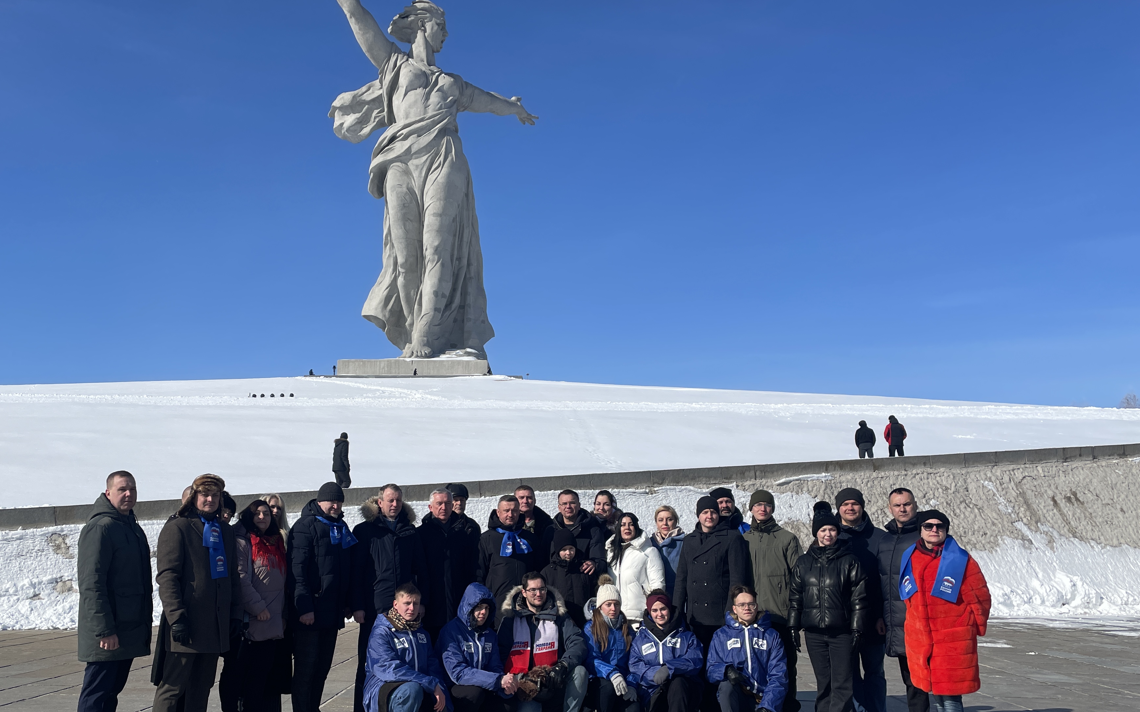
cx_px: 491
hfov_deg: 59.4
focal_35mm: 32
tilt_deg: +9.2
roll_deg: -0.6
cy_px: 420
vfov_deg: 39.3
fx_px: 994
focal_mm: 4.2
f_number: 1.6
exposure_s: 1/8403
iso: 32
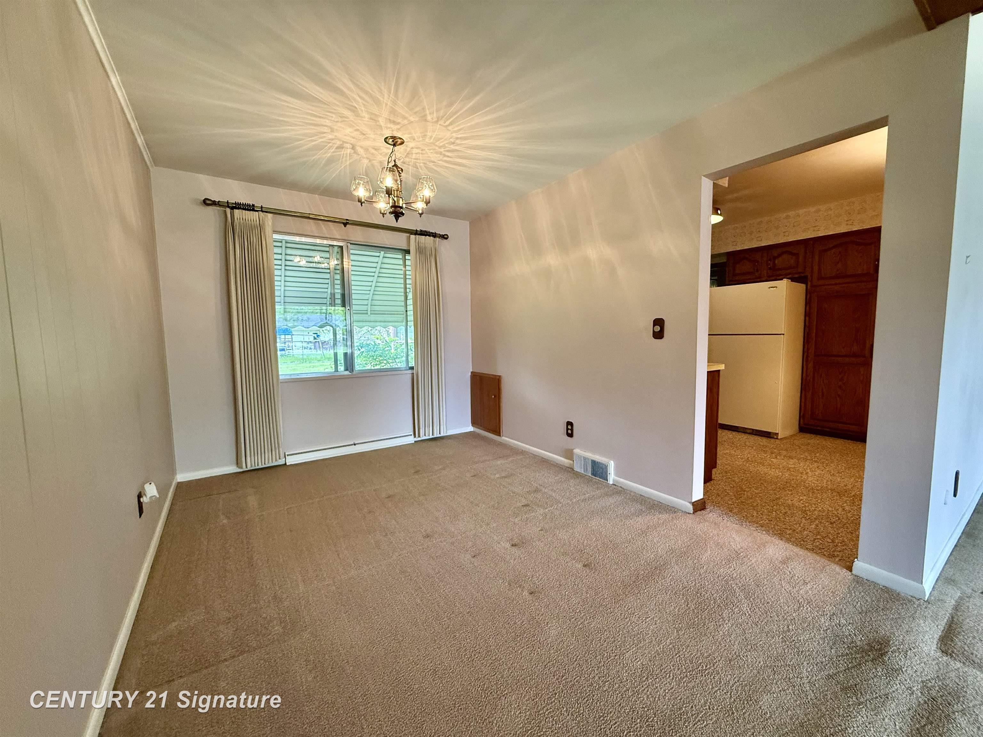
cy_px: 368
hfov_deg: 102.1
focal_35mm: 14
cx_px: 492
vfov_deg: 85.7
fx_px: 398
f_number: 2.2
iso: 250
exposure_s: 1/120
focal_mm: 2.22
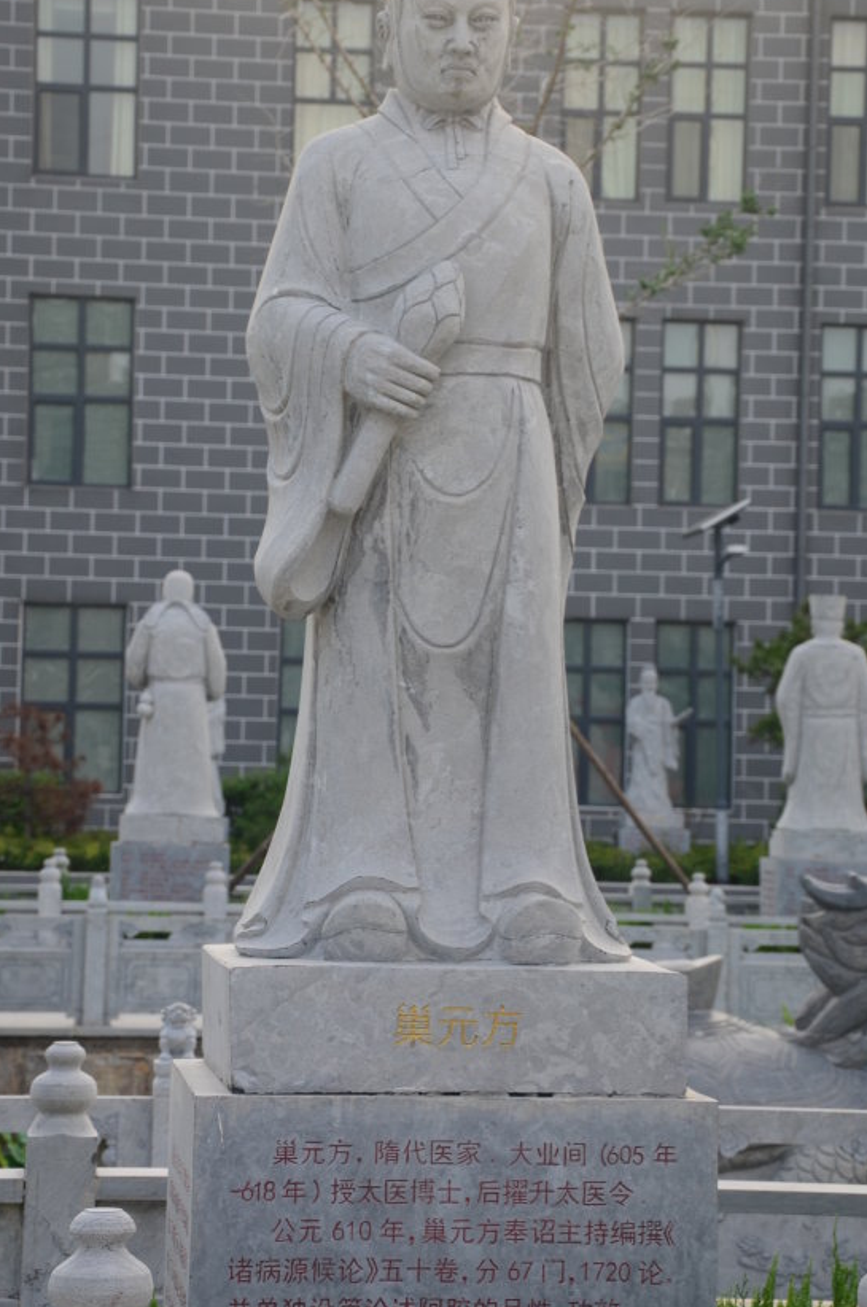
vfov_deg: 21.5
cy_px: 575
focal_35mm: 95
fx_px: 3445
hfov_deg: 14.3
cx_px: 404
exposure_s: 1/160
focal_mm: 50
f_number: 6.3
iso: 200
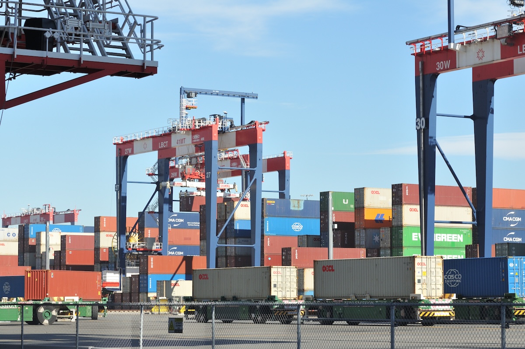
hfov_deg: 19.5
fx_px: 1529
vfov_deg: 13.0
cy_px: 174
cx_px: 262
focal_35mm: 105
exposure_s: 1/2000
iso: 400
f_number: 5.6
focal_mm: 70
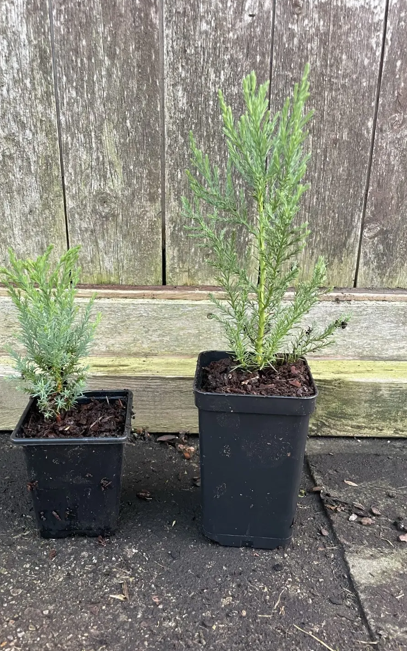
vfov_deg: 66.5
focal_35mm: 28
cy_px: 324
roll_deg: -1.2
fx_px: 497
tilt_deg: -19.4
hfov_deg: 44.5
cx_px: 181
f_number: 1.6
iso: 125
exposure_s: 1/60
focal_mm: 4.2
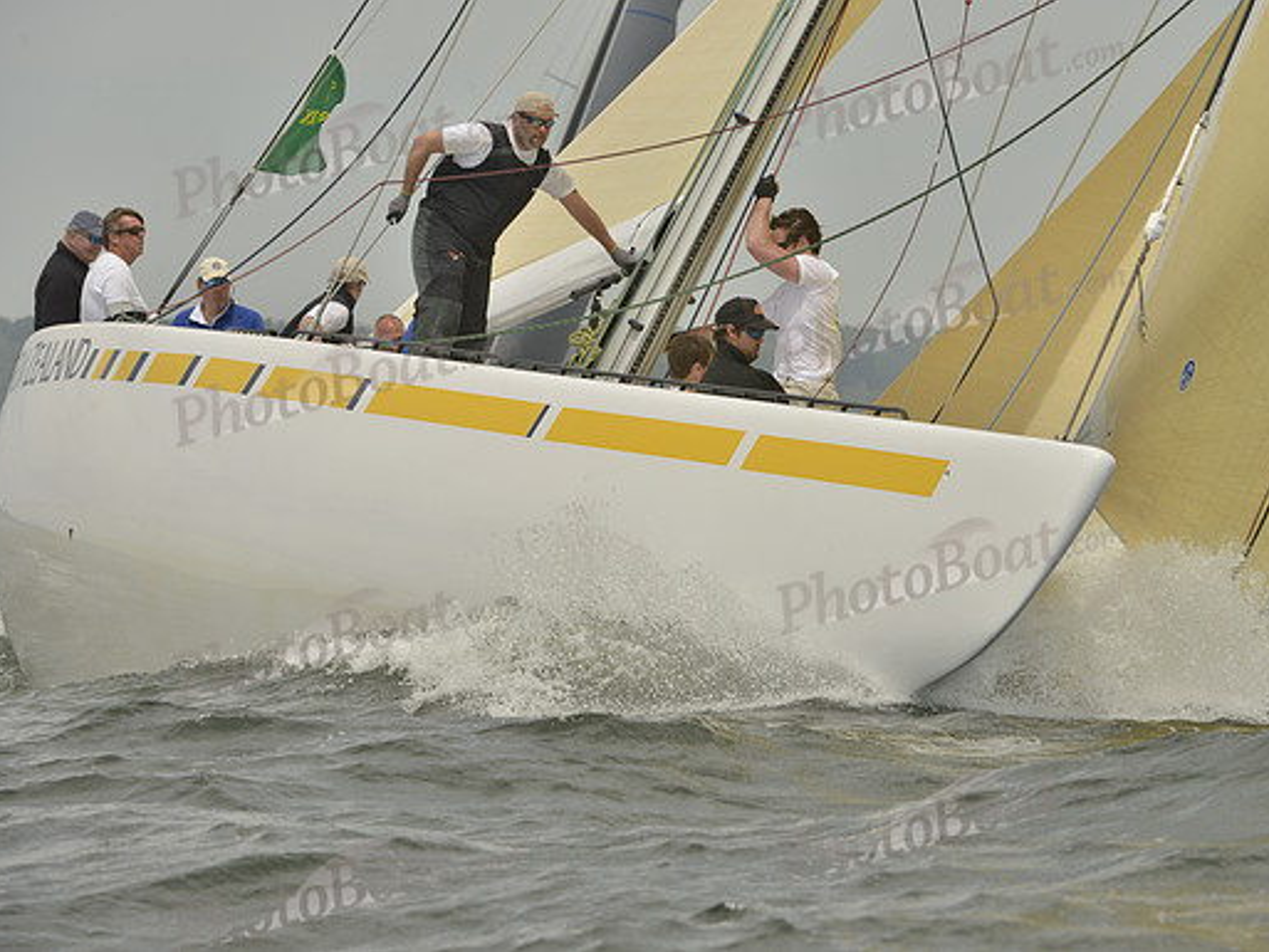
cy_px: 476
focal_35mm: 261
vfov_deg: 5.7
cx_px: 651
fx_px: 9570
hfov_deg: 7.6
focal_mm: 240
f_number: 10
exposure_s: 1/800
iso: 280
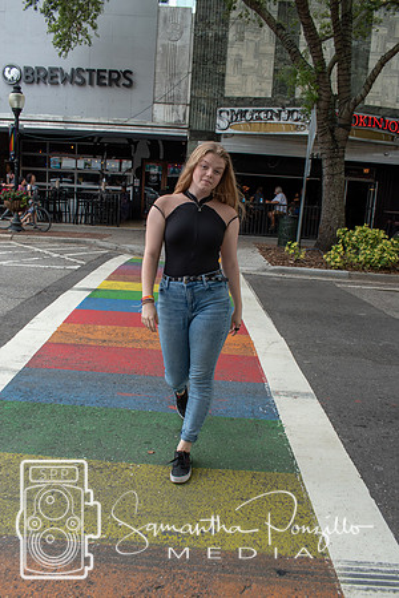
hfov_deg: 41.7
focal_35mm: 32
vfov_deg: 59.5
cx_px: 200
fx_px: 524
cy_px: 299
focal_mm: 21
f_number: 8
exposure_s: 1/250
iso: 320
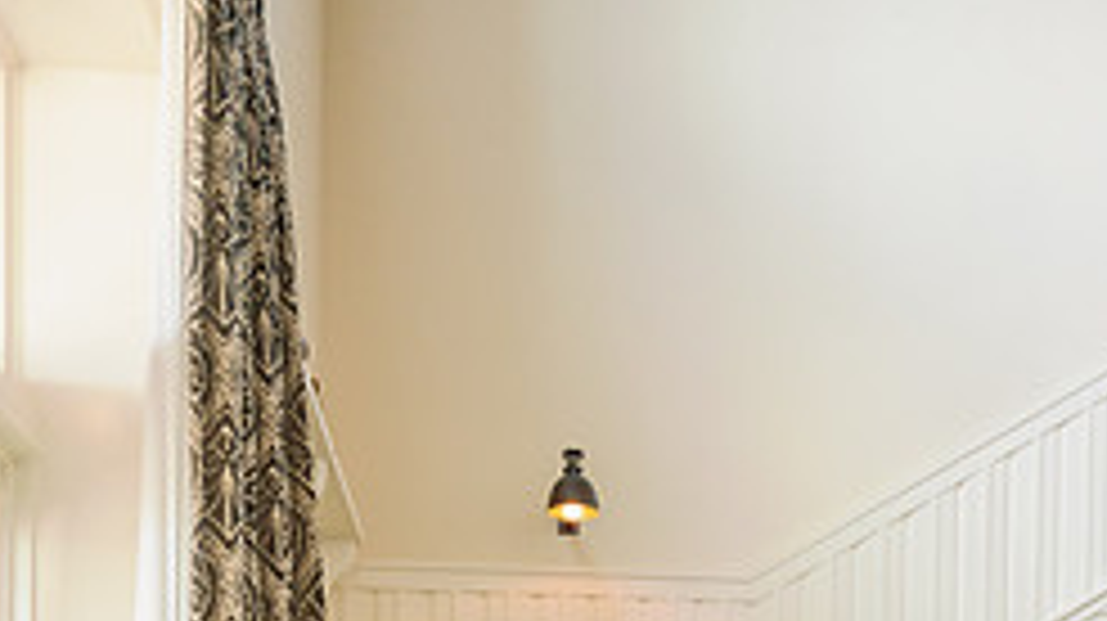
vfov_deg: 21.4
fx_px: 1349
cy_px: 954
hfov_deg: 44.4
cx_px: 657
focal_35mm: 46
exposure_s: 1/250
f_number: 2.8
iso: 1000
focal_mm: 24
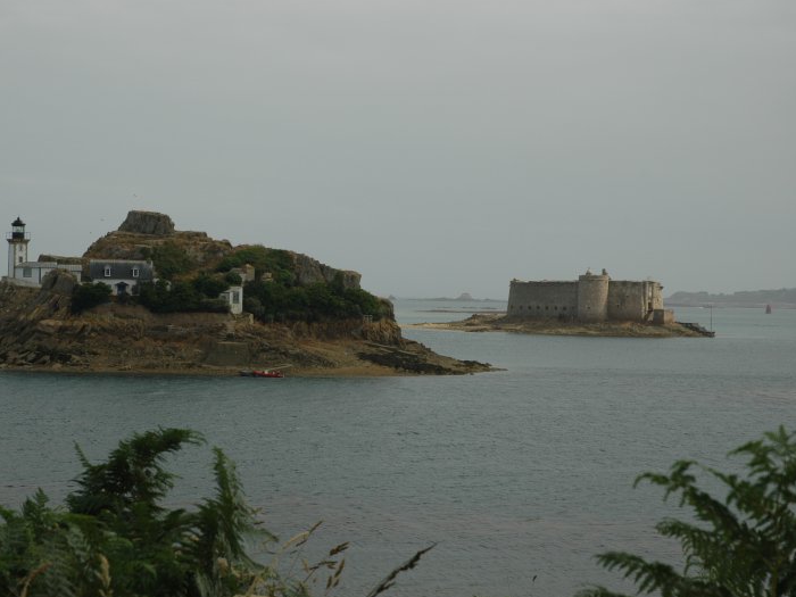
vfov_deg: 18.7
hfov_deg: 24.7
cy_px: 298
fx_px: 1817
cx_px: 345
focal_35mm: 79
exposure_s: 1/160
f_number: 8
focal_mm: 48
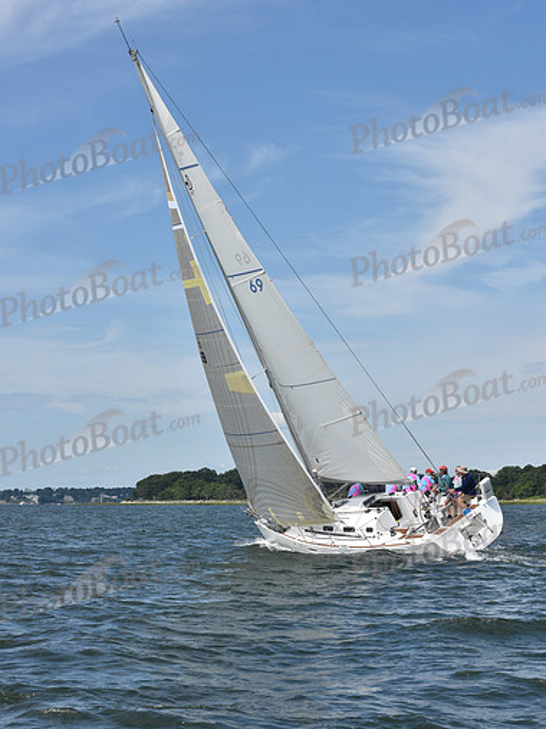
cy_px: 345
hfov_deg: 19.1
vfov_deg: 25.3
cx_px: 275
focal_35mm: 77
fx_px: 1620
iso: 320
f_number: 10
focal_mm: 70
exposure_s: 1/1000
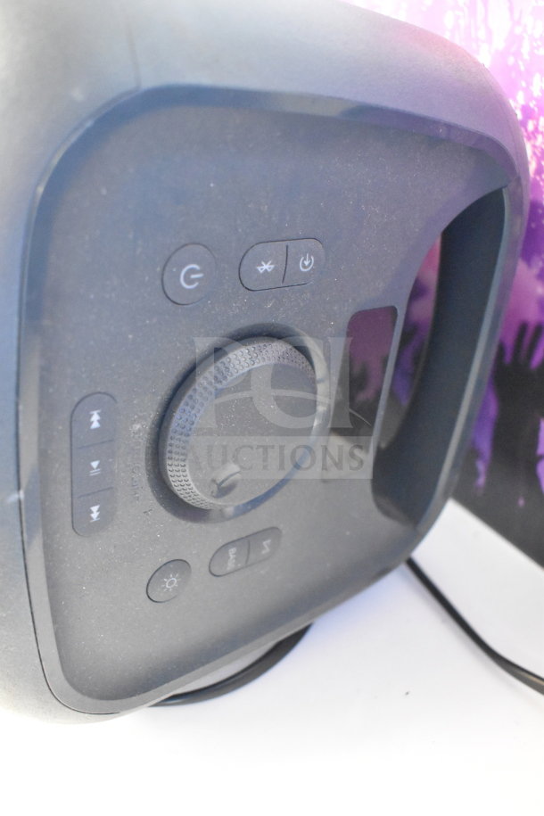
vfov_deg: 57.2
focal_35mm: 33
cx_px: 272
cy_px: 408
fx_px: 748
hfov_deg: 40.0
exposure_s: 1/30
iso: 9000
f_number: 3.8
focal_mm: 22
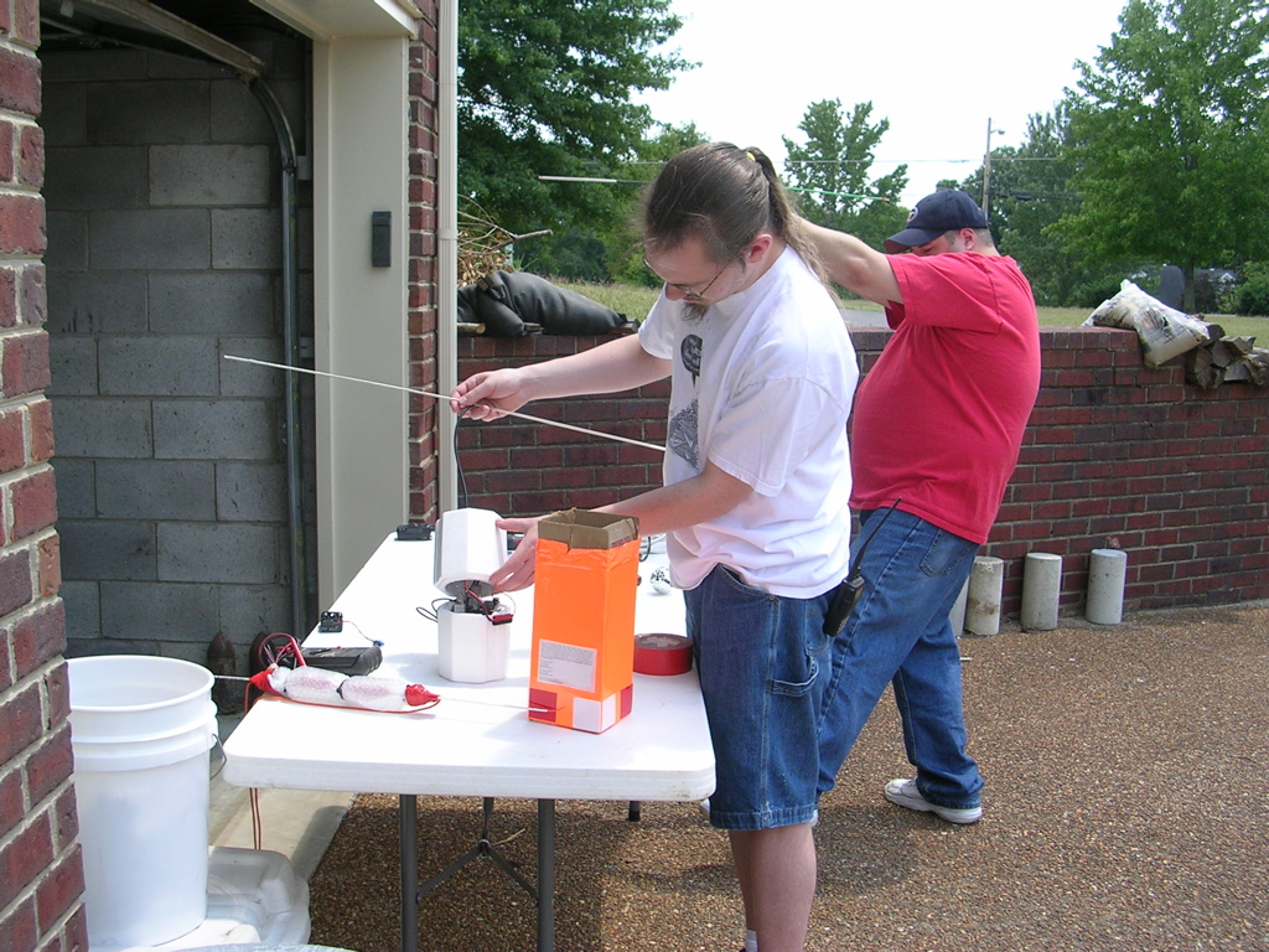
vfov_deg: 37.7
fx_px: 1393
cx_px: 634
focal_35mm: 38
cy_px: 476
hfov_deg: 49.0
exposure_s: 1/359
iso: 50
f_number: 2.8
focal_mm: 5.8
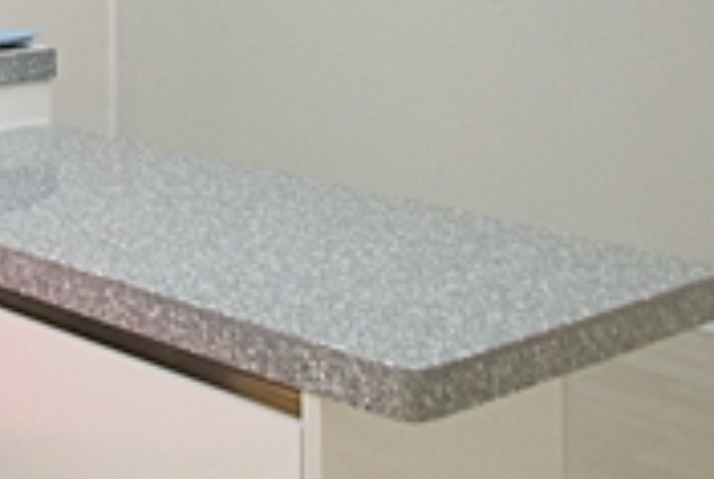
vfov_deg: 18.1
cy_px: -223
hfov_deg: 21.9
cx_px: -483
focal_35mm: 68
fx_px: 1351
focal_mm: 10
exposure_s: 1/100
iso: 800
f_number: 5
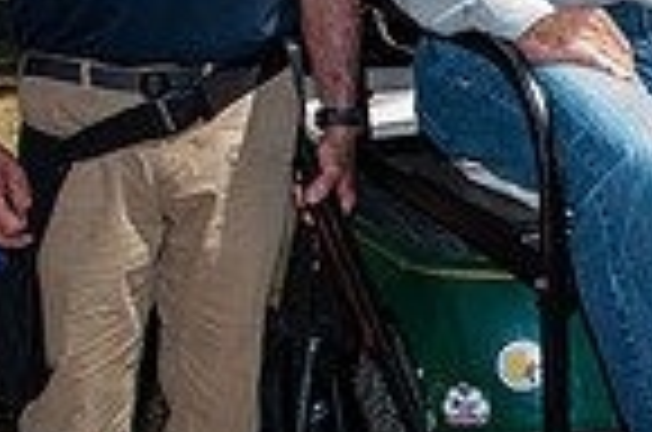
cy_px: 216
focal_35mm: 96
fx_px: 1735
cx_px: 805
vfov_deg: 14.2
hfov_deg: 19.9
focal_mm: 24
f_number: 4.5
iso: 50
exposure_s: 1/250
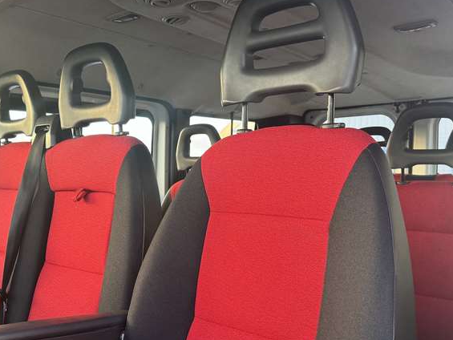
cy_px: 217
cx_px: 188
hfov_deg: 53.7
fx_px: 445
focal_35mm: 34
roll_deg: +1.4
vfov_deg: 41.4
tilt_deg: -5.4
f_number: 1.78
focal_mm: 6.86
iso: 200
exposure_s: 1/63
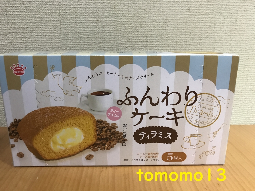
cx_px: 128
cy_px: 96
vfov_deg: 49.7
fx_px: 206
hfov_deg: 63.4
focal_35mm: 28
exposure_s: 1/15
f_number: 1.8
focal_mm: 3.99
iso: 64
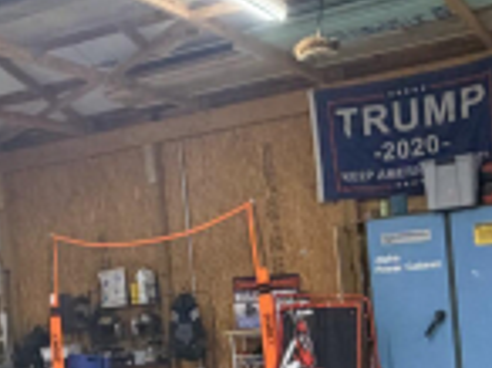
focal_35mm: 64
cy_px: 338
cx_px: 177
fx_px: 908
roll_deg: +6.2
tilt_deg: -2.2
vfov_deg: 22.3
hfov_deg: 30.2
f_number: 2.2
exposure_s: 1/60
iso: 200
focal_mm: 2.22
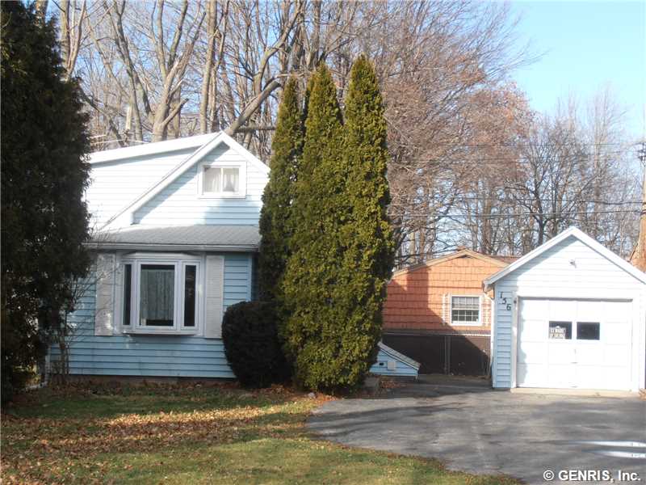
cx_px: 323
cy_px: 242
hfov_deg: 28.2
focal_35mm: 69
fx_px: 1288
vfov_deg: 21.3
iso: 80
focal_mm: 12.29
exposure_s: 1/250
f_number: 4.8
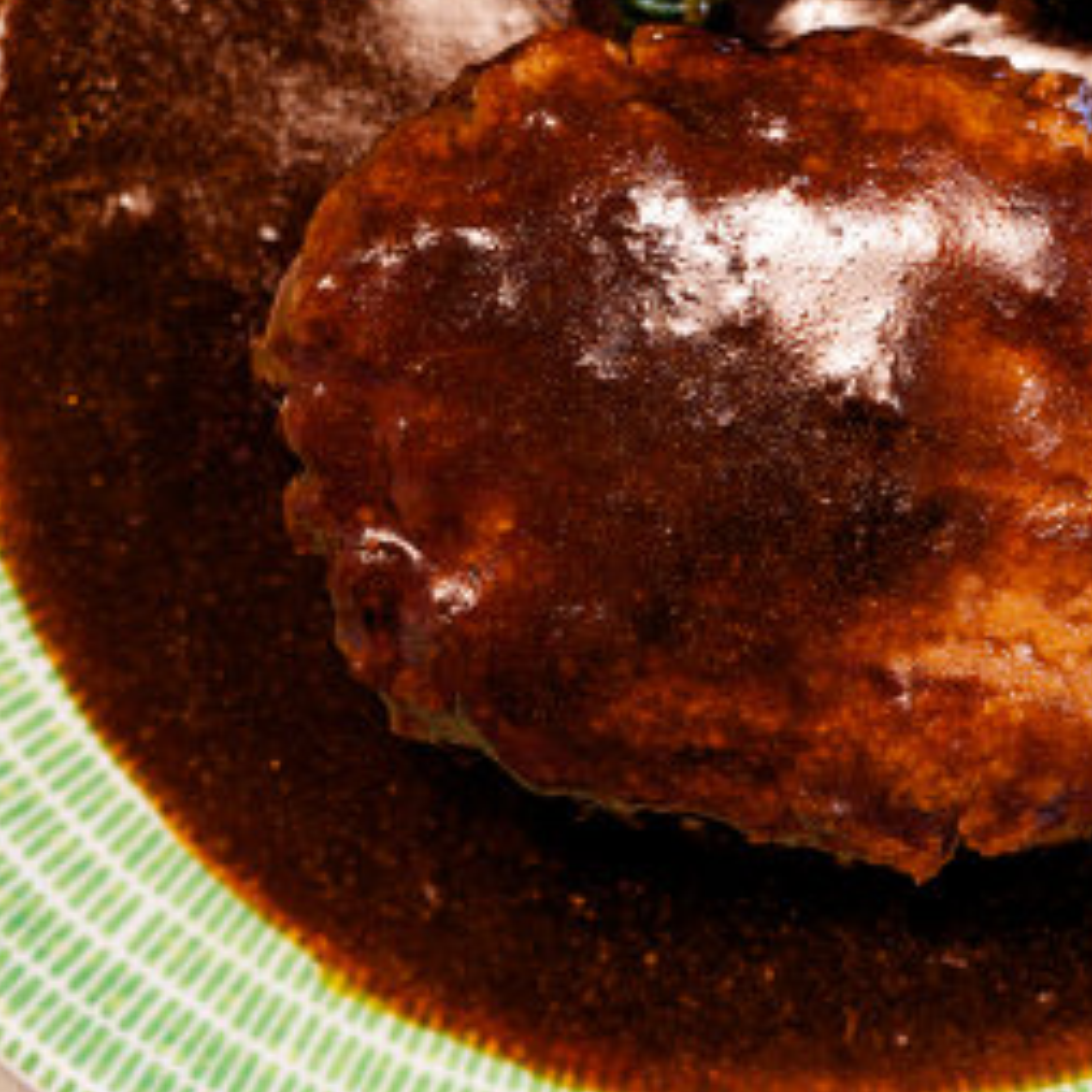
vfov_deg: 21.1
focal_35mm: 82
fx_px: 2927
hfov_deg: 20.5
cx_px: 1092
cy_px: 537
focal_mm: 40
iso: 1000
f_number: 5.6
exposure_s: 1/30
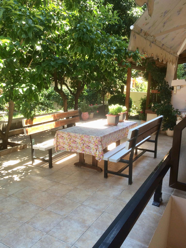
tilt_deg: -14.1
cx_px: 93
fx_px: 208
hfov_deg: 48.2
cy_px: 124
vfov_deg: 61.7
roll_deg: -2.5
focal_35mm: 29
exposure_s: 1/116
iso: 32
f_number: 2.2
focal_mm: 4.15
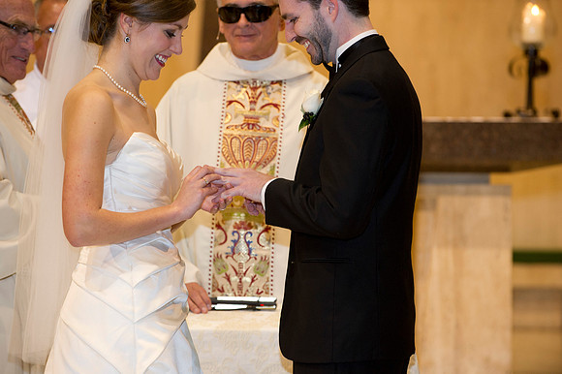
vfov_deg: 8.6
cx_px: 281
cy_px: 187
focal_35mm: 160
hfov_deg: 12.8
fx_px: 2496
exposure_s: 1/60
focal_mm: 160
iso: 1250
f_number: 3.5
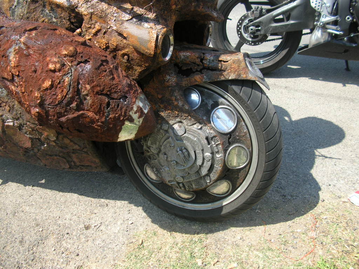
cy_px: 134
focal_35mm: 35
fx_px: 363
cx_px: 180
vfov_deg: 40.7
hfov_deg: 52.6
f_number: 2.8
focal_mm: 5.8
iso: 50
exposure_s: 1/427
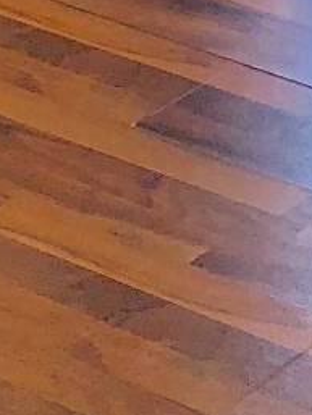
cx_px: 344
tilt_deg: -5.0
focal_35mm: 218
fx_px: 2618
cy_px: -827
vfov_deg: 7.9
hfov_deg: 6.8
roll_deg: -1.0
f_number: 1.8
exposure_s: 1/45
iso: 64
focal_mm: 3.99
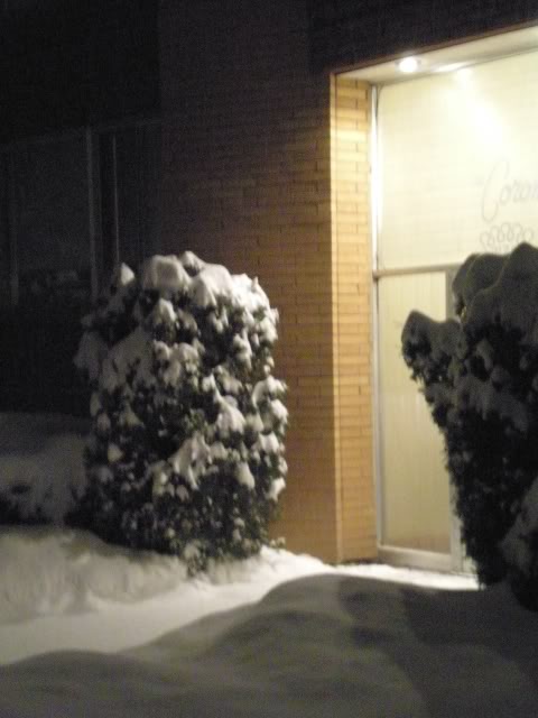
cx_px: 269
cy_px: 359
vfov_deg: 26.3
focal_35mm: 74
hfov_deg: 19.9
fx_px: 1533
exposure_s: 1/12.4
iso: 1600
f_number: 4.6
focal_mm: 12.3
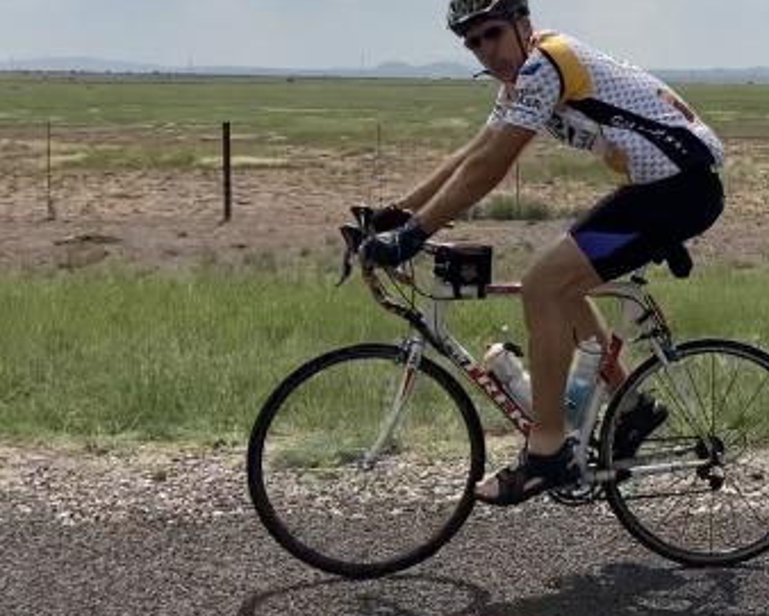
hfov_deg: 37.4
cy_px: 102
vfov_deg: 30.5
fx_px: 1093
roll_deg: -3.4
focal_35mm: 48
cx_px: 614
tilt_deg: -1.2
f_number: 1.8
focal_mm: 4.25
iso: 32
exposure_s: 1/7692
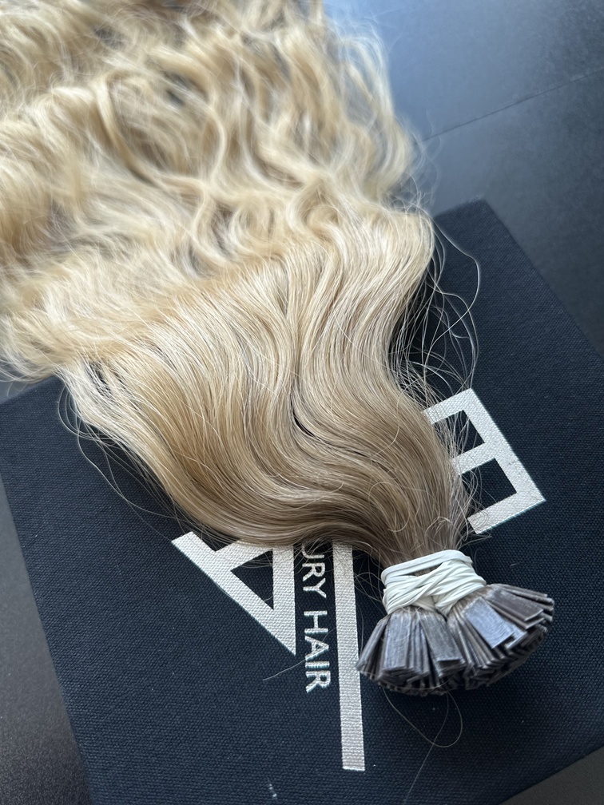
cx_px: 302
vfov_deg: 71.6
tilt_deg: -67.1
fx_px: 558
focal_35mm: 24
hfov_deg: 56.8
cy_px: 402
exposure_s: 1/329
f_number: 1.78
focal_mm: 6.86
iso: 80
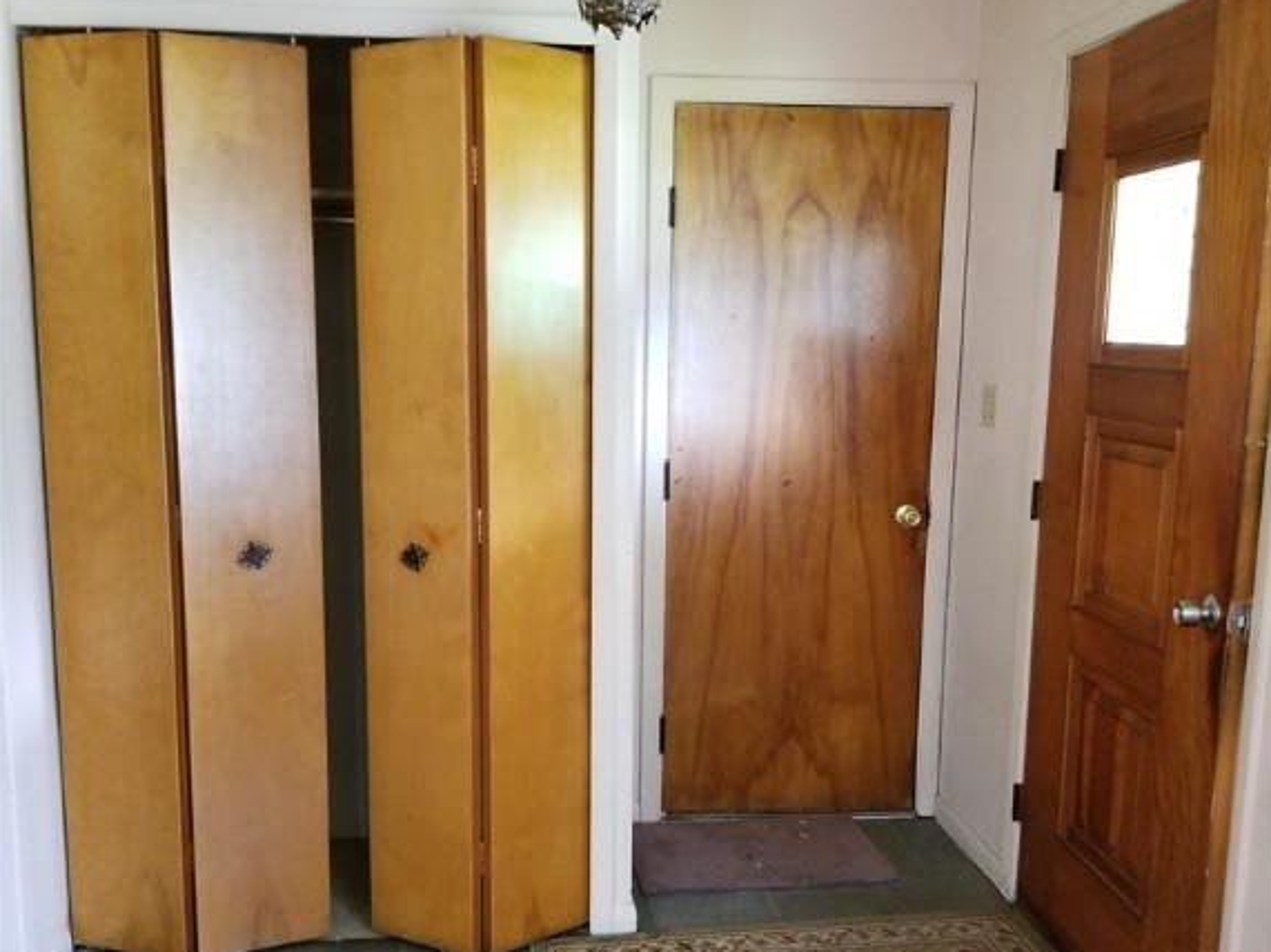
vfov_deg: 40.5
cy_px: 558
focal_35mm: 35
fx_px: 1285
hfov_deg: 52.6
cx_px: 639
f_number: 1.7
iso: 200
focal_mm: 4.3
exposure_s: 1/15
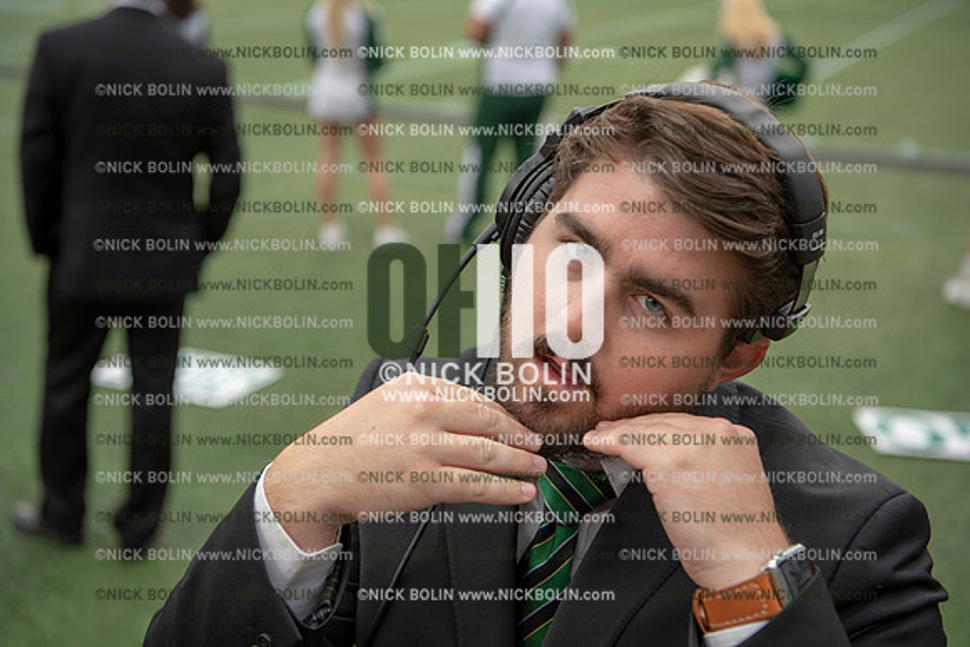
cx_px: 485
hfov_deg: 38.2
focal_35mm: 52
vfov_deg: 26.0
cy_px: 324
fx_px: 1401
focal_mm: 52
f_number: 3.5
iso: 250
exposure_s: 1/500
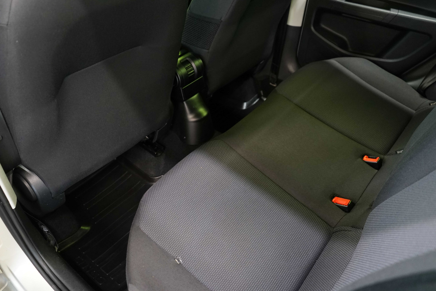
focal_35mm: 29
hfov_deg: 63.7
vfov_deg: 45.0
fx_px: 351
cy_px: 146
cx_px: 218
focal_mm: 29
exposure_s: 1/20
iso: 2500
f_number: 4
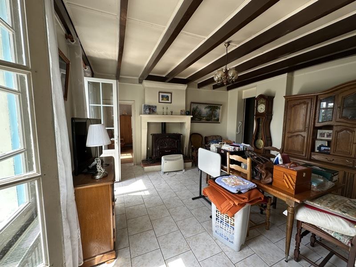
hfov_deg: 102.1
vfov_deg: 85.7
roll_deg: -0.7
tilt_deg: -4.8
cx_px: 178
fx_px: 144
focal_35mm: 14
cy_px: 134
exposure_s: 1/99
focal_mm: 2.22
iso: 40
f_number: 2.2
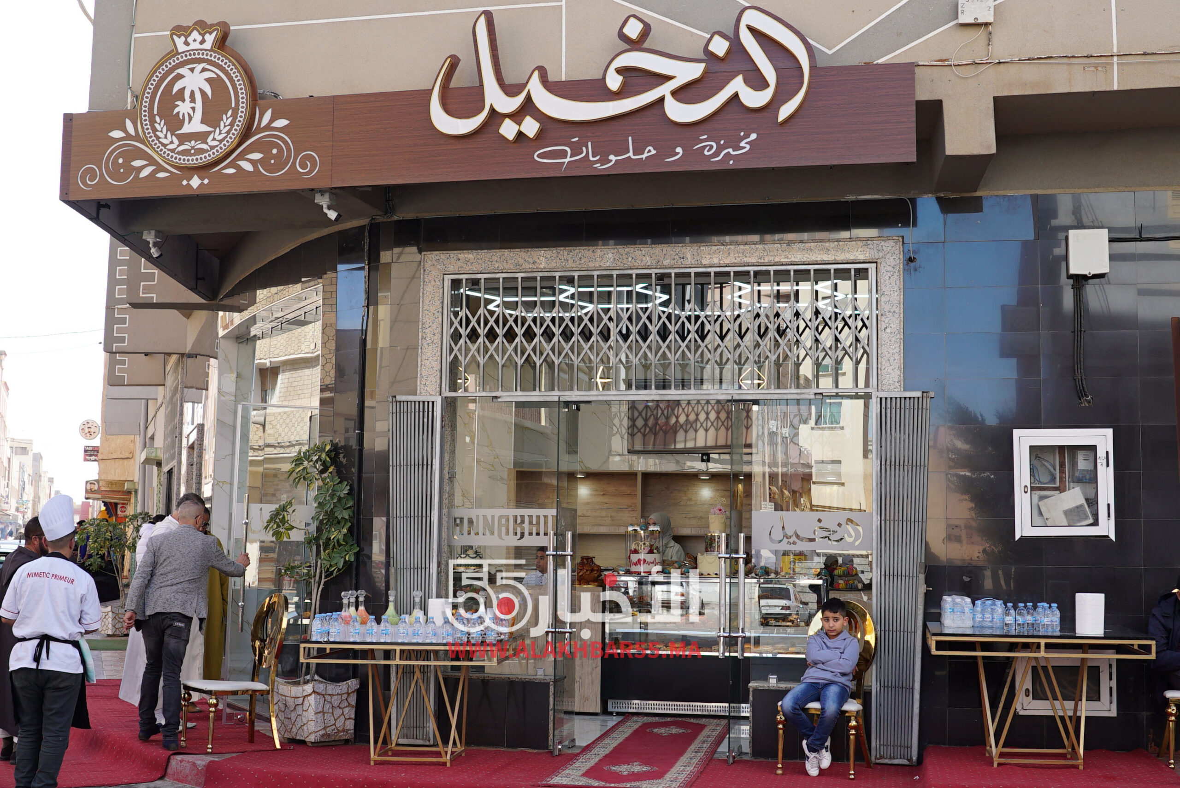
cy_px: 394
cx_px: 590
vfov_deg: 31.9
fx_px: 1377
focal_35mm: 42
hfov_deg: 46.4
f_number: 5
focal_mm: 28
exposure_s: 1/200
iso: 100
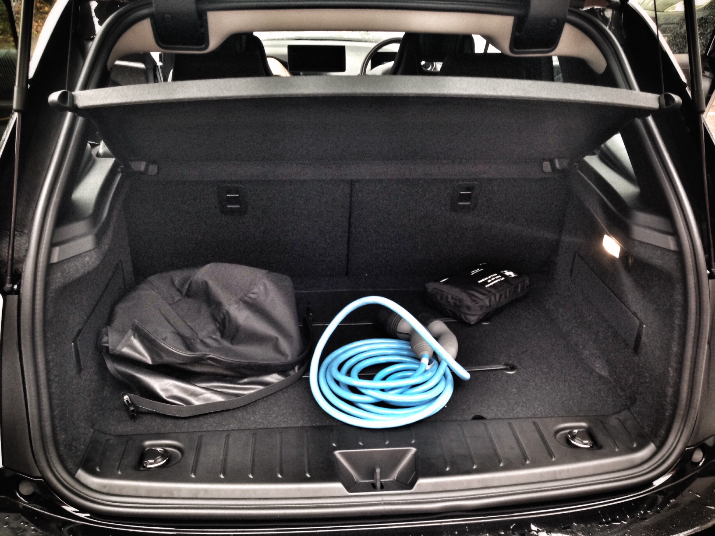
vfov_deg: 42.9
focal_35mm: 33
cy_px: 268
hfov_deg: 55.4
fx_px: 682
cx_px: 358
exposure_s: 1/20
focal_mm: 4.12
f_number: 2.4
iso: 100
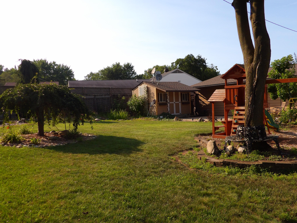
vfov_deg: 42.9
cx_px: 148
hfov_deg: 55.4
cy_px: 112
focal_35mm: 33
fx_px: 283
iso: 100
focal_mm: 5.9
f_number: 3.1
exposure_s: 1/752
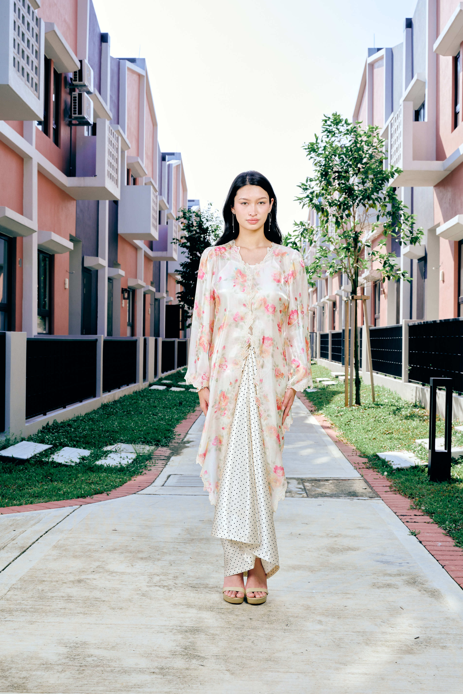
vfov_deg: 47.4
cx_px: 232
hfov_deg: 32.6
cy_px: 347
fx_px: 791
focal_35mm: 41
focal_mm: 41
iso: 125
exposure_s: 1/125
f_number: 8
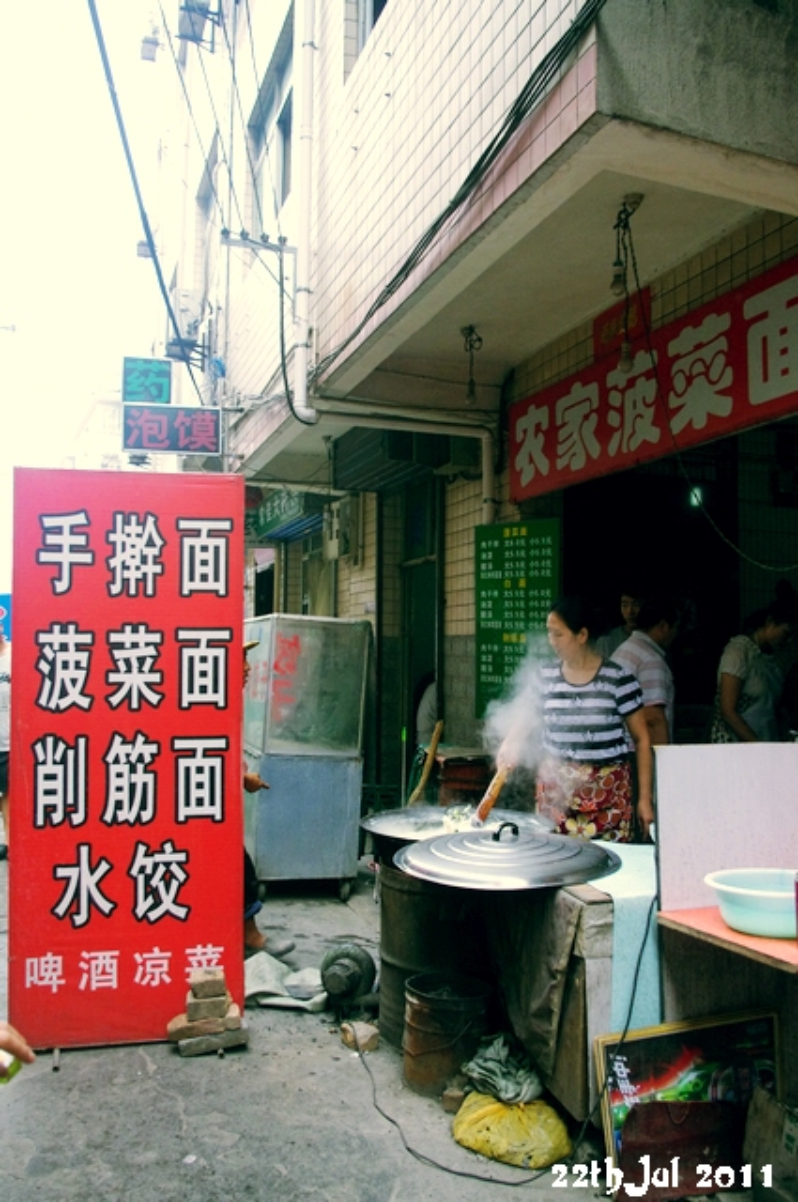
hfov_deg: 43.5
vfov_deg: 62.0
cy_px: 601
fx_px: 1000
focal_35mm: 30
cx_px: 399
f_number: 4.5
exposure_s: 1/640
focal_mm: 20
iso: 1600
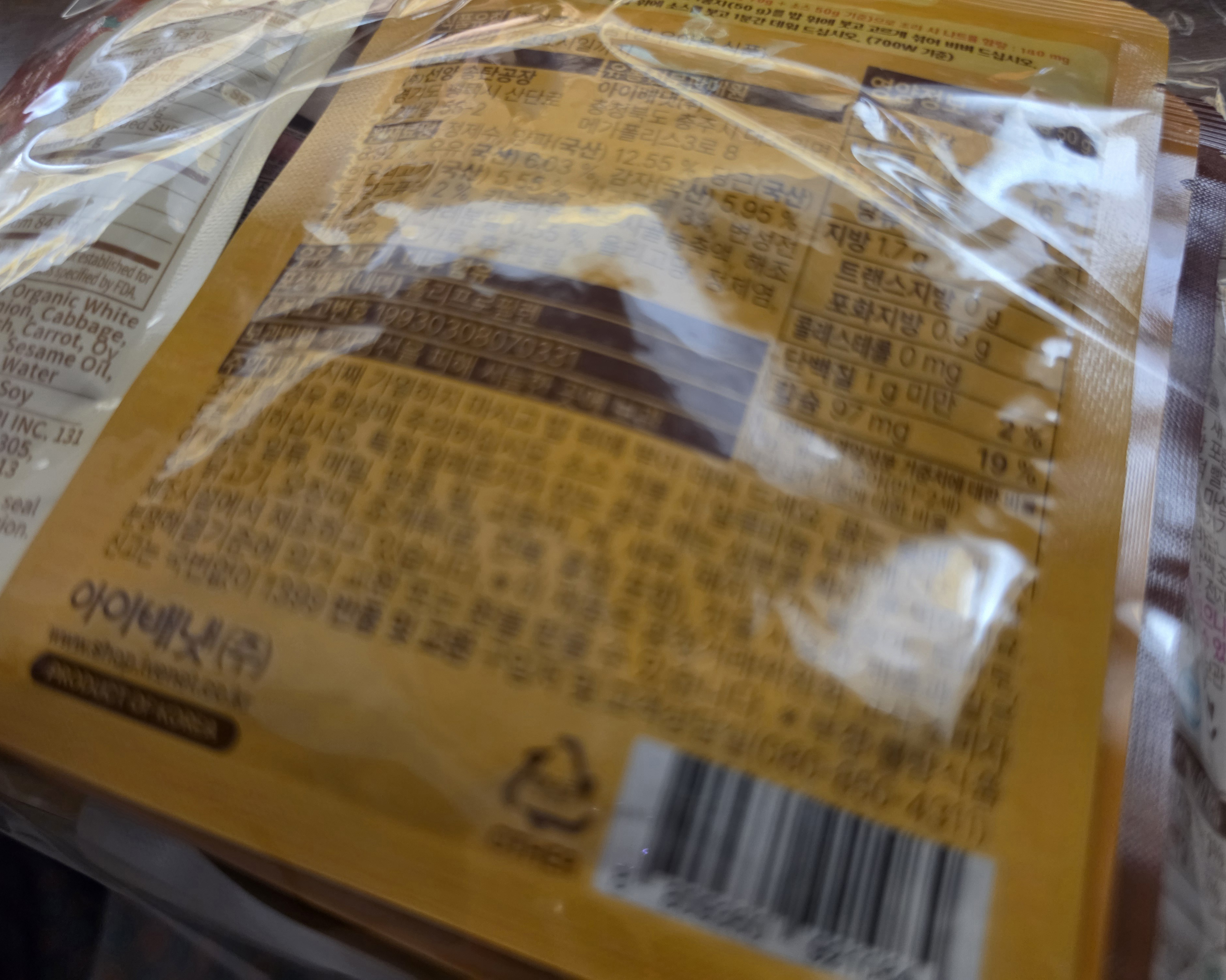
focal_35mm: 24
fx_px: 871
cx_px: 602
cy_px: 489
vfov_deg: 58.8
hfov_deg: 70.3
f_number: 1.4
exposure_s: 1/60.2
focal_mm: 6.5
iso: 800
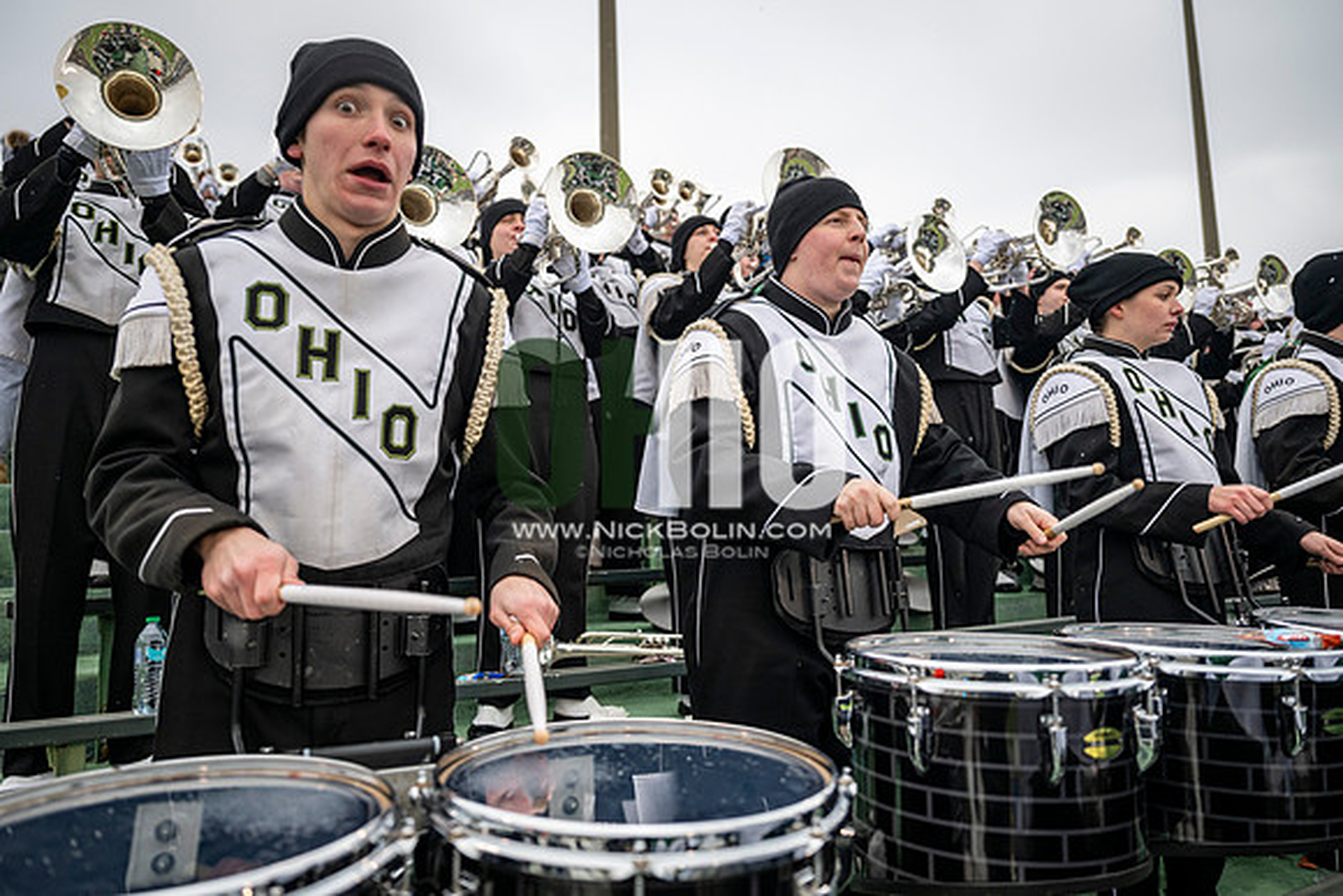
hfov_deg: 73.7
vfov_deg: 53.2
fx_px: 896
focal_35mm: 24
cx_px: 672
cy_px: 448
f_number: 2.8
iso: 160
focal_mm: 24
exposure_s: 1/500
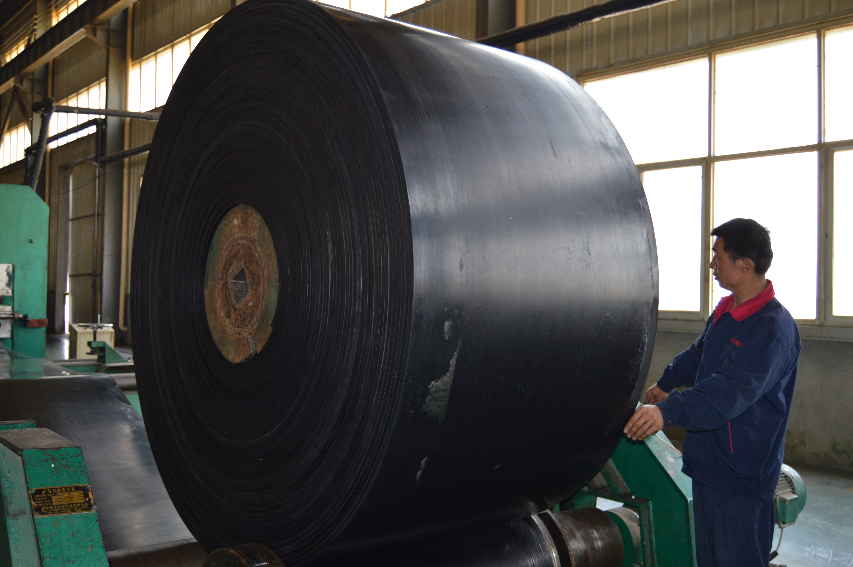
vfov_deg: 38.3
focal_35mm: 34
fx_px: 817
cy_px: 284
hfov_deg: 55.1
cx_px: 426
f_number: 4
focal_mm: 23
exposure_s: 1/125
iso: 360
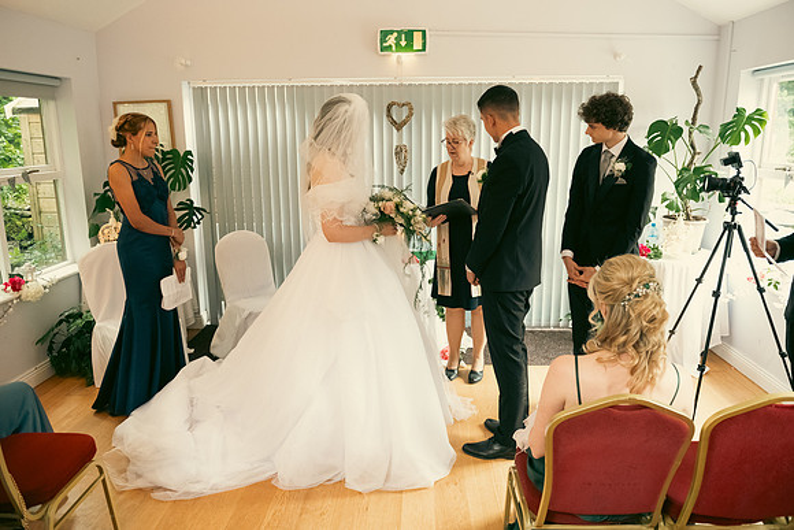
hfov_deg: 71.0
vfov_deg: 50.9
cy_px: 265
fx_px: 557
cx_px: 397
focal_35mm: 25
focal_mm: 24
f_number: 3.5
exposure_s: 1/160
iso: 1600
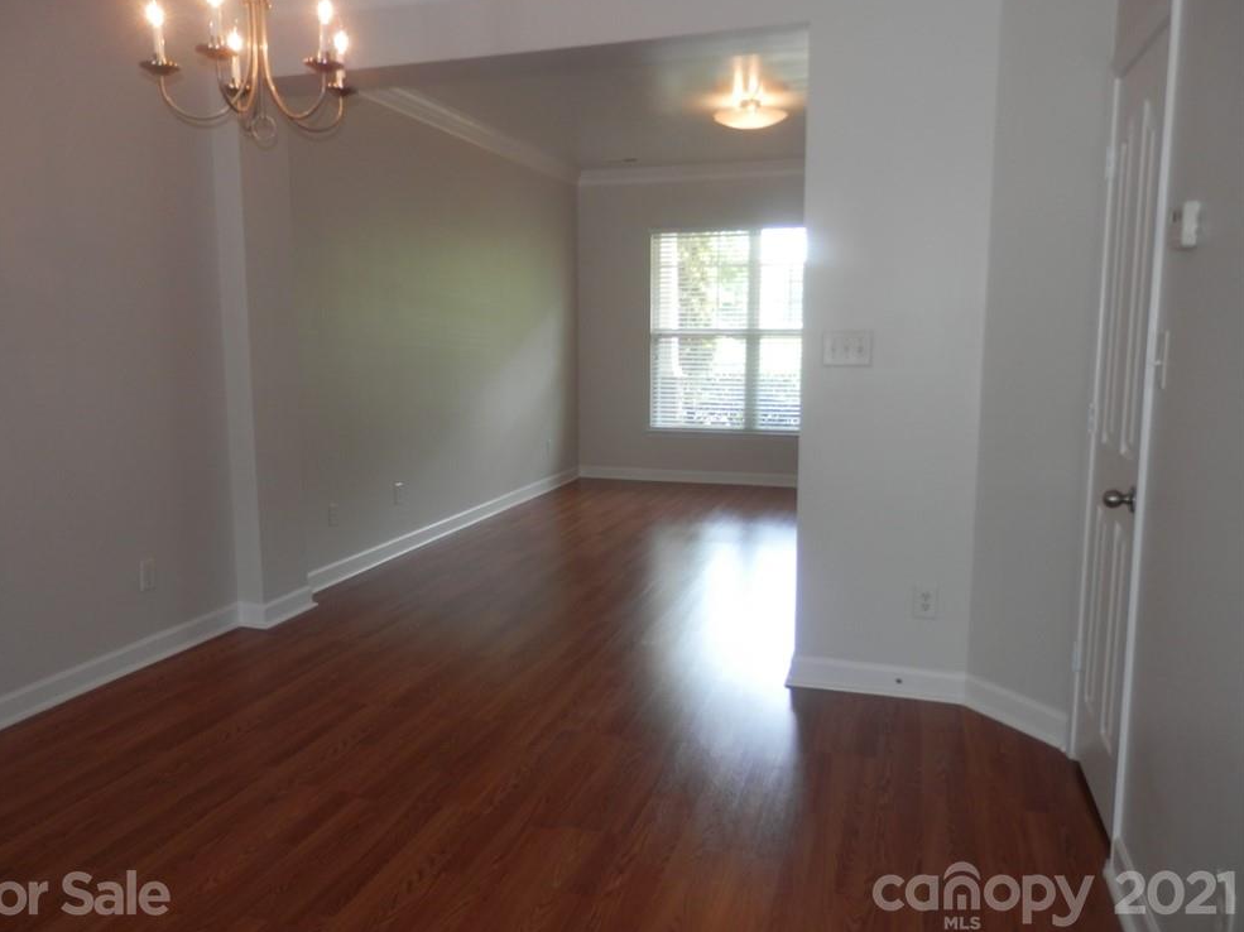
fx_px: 934
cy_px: 470
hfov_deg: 67.3
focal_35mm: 26
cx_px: 601
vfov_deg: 53.0
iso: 100
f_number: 3
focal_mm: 4.5
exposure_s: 1/30
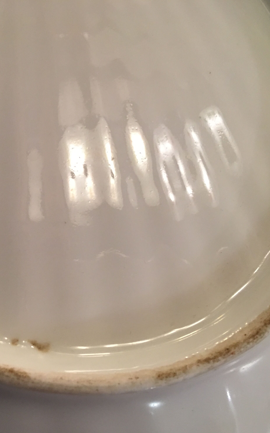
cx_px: 44
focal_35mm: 42
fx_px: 495
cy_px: 217
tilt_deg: -67.9
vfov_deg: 47.2
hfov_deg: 29.6
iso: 80
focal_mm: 4.15
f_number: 2.2
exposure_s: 1/17
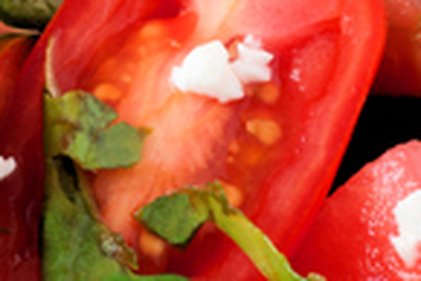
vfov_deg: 5.2
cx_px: -165
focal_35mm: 262
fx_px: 3073
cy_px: 51
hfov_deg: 7.7
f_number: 11
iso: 100
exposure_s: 5
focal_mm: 35
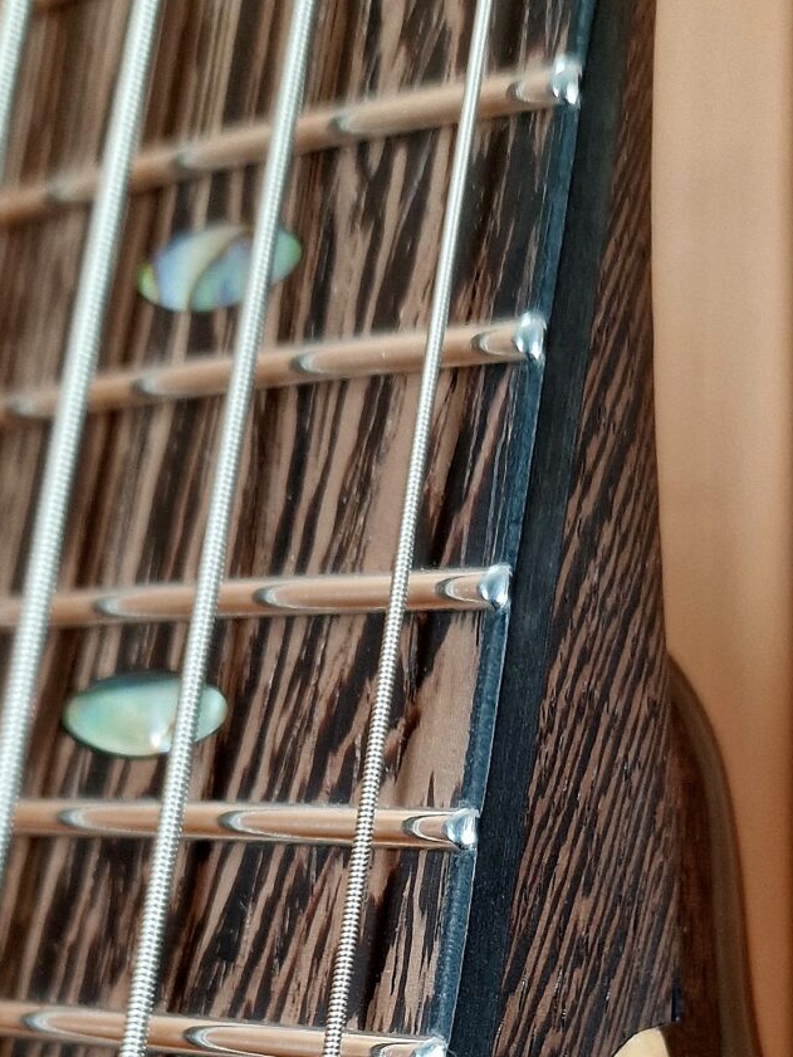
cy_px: 1037
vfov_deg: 26.4
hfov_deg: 20.9
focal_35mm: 70
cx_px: 540
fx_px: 2138
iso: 50
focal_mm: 6.4
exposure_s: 1/120
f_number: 1.8
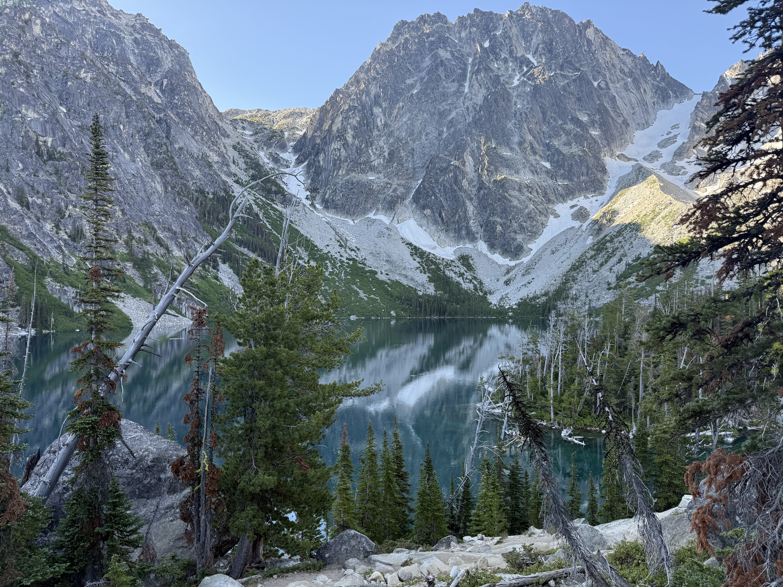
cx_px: 392
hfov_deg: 71.6
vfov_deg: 56.8
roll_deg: -0.2
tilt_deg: -0.5
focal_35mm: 24
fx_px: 543
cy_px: 294
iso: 100
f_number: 1.78
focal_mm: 6.76
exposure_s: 1/602
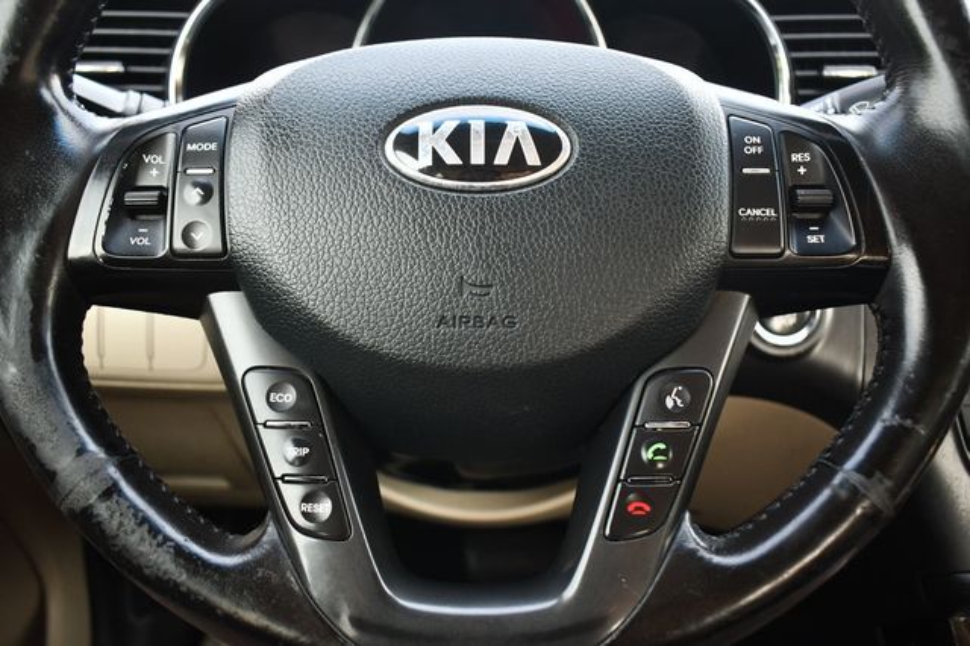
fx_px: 889
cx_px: 485
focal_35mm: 33
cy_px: 323
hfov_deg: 57.2
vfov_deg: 39.9
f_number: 3.8
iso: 800
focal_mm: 22
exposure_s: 1/160
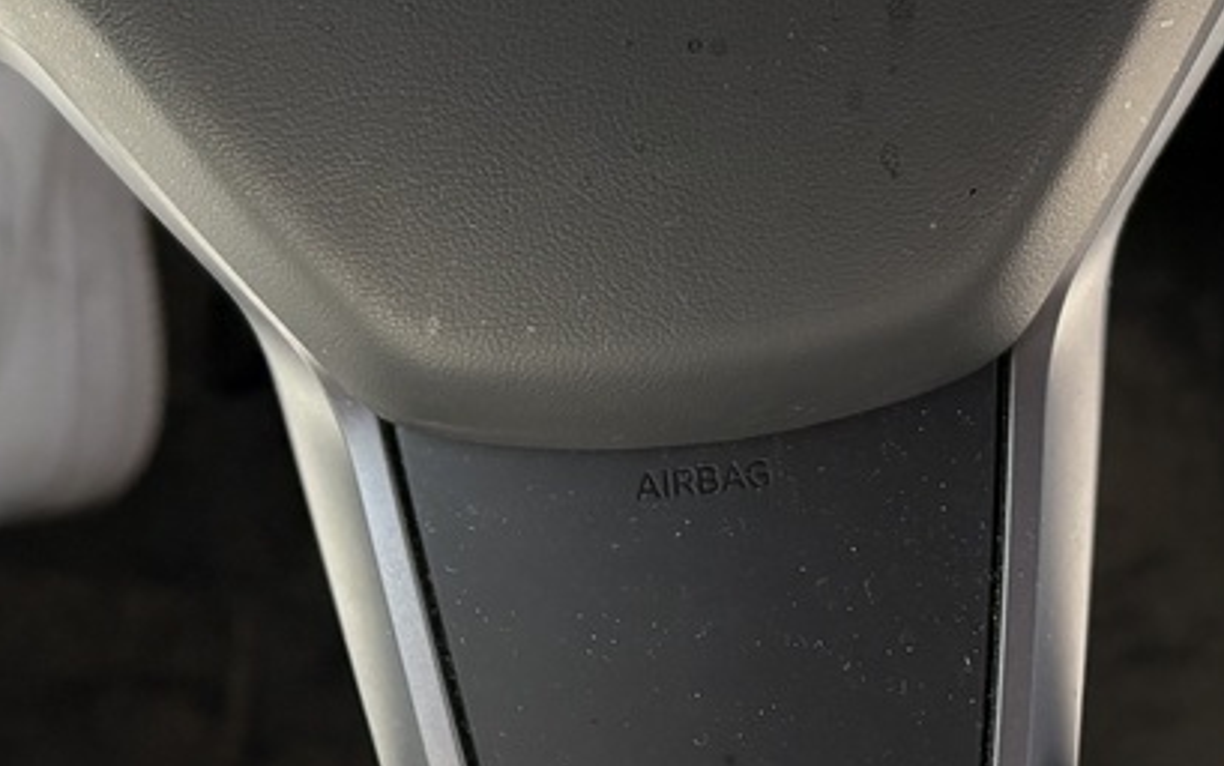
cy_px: -383
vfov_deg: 12.8
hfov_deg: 21.4
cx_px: 691
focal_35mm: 97
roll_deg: +0.4
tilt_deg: -23.3
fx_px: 3237
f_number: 1.6
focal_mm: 5.96
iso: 64
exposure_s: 1/612
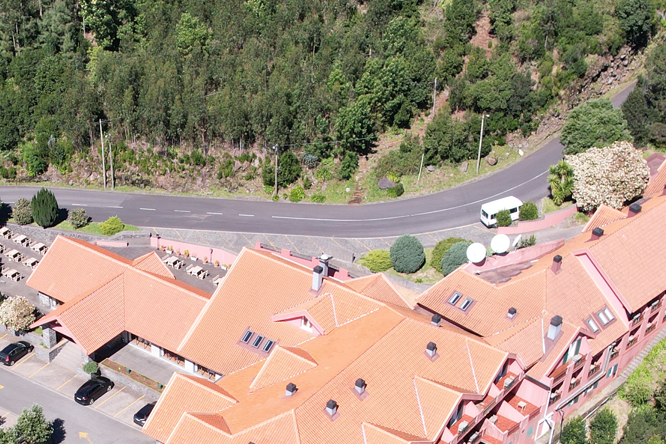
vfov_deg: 19.4
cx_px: 169
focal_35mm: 68
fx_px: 1258
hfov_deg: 29.2
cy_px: 447
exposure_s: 1/1250
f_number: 2.8
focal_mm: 8.38
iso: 130
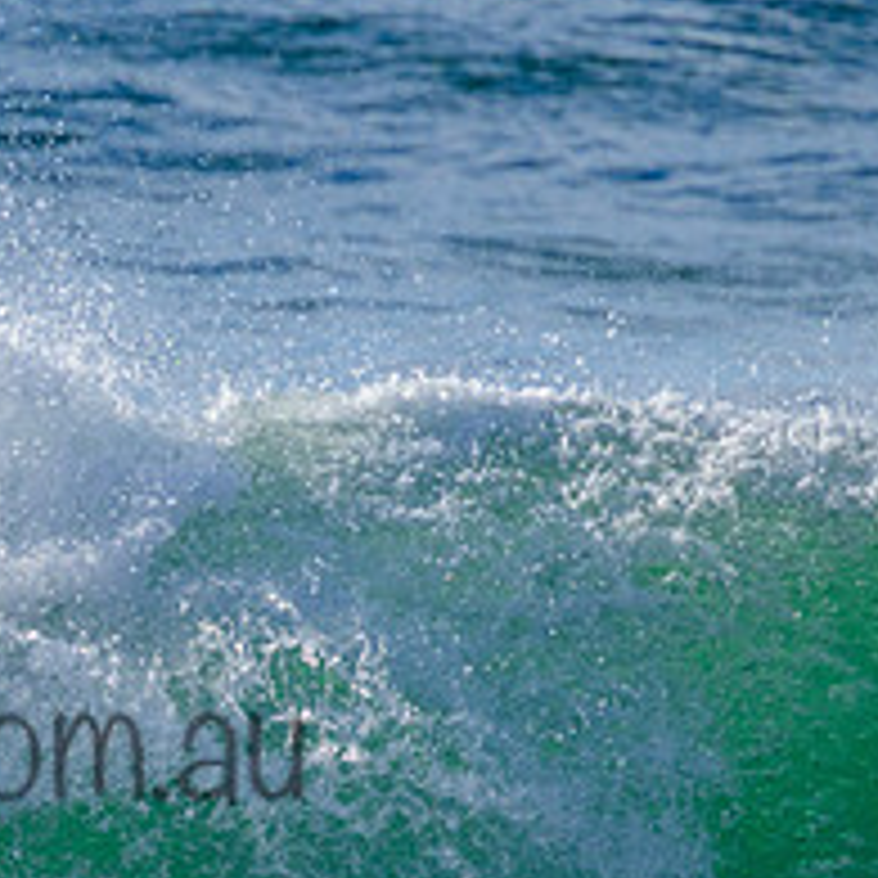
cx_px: -171
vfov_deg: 0.9
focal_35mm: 2022
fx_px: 58023
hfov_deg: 0.9
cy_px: 696
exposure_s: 1/2000
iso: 800
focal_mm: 800
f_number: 11
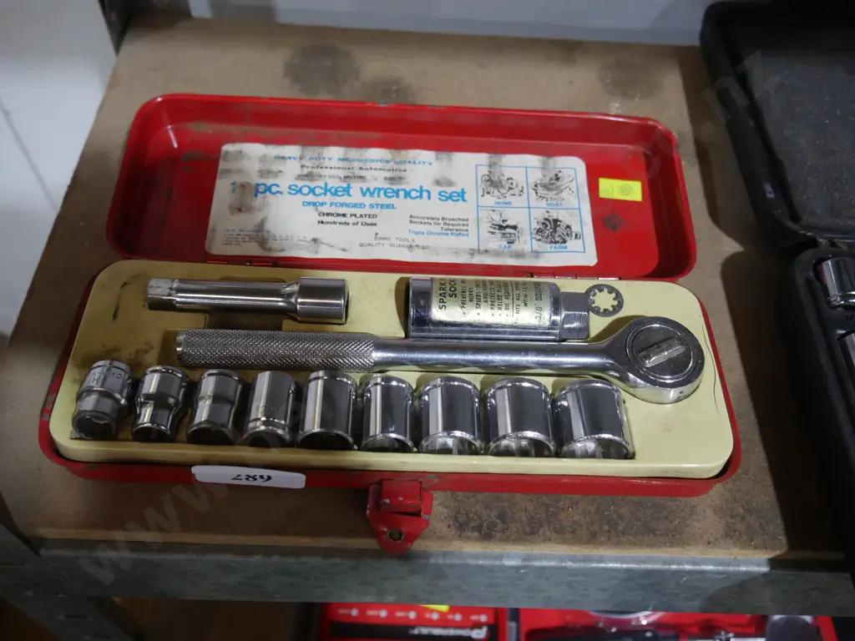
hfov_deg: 60.0
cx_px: 428
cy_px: 320
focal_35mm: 30
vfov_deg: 46.8
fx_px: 741
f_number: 3.6
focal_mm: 15
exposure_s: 1/60
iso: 800
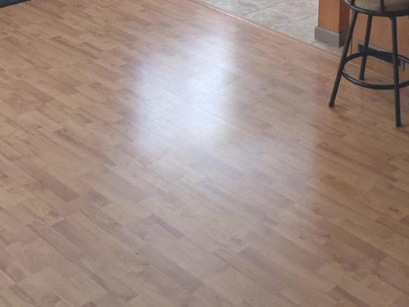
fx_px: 816
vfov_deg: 19.8
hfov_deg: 27.8
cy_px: -82
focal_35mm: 69
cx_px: 299
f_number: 1.89
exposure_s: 1/24
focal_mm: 5.43
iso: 153
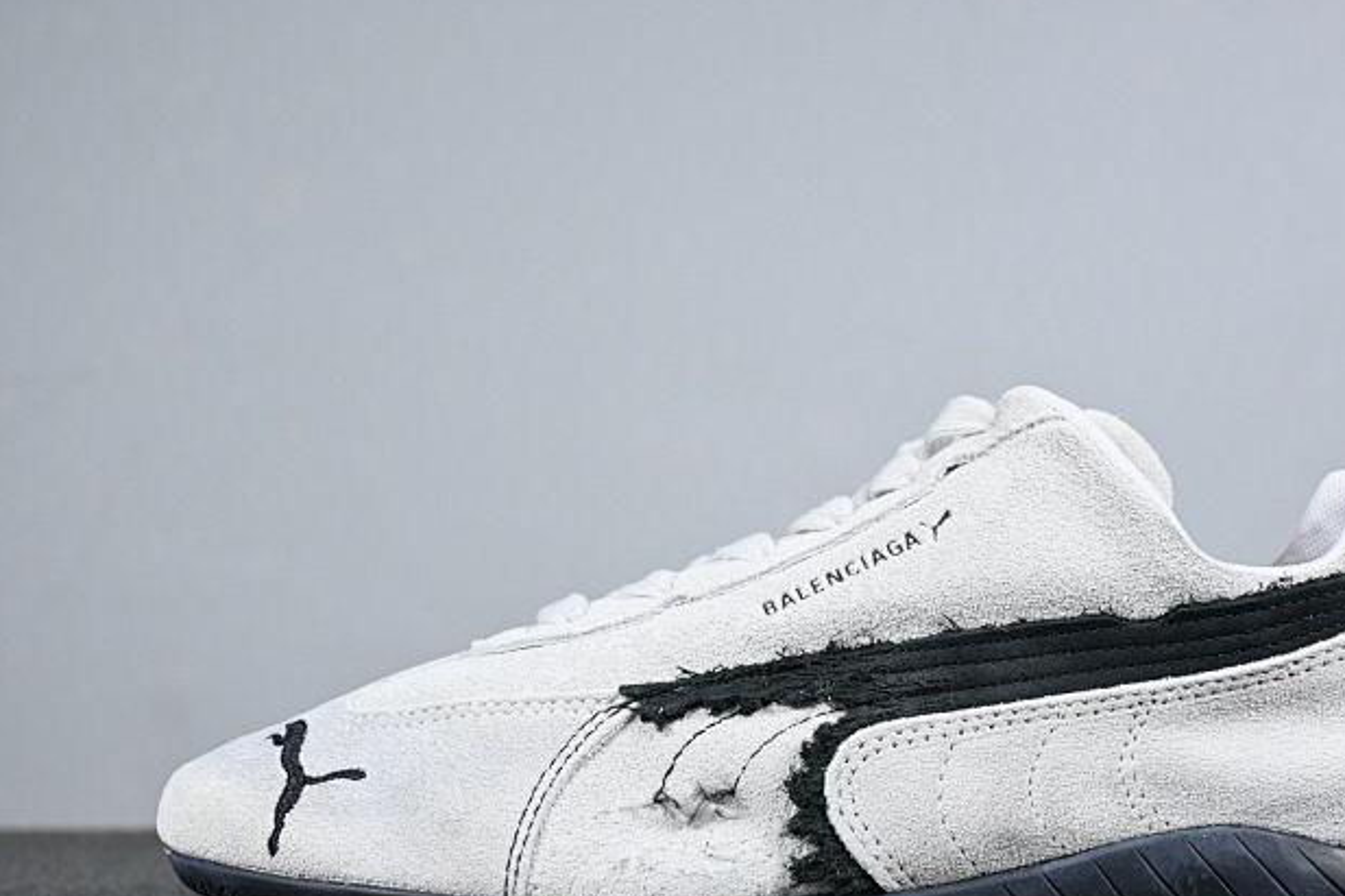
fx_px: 2614
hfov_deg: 28.7
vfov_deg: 19.4
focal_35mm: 70
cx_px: 852
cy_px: 533
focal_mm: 36
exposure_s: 1/125
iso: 500
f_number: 5.3
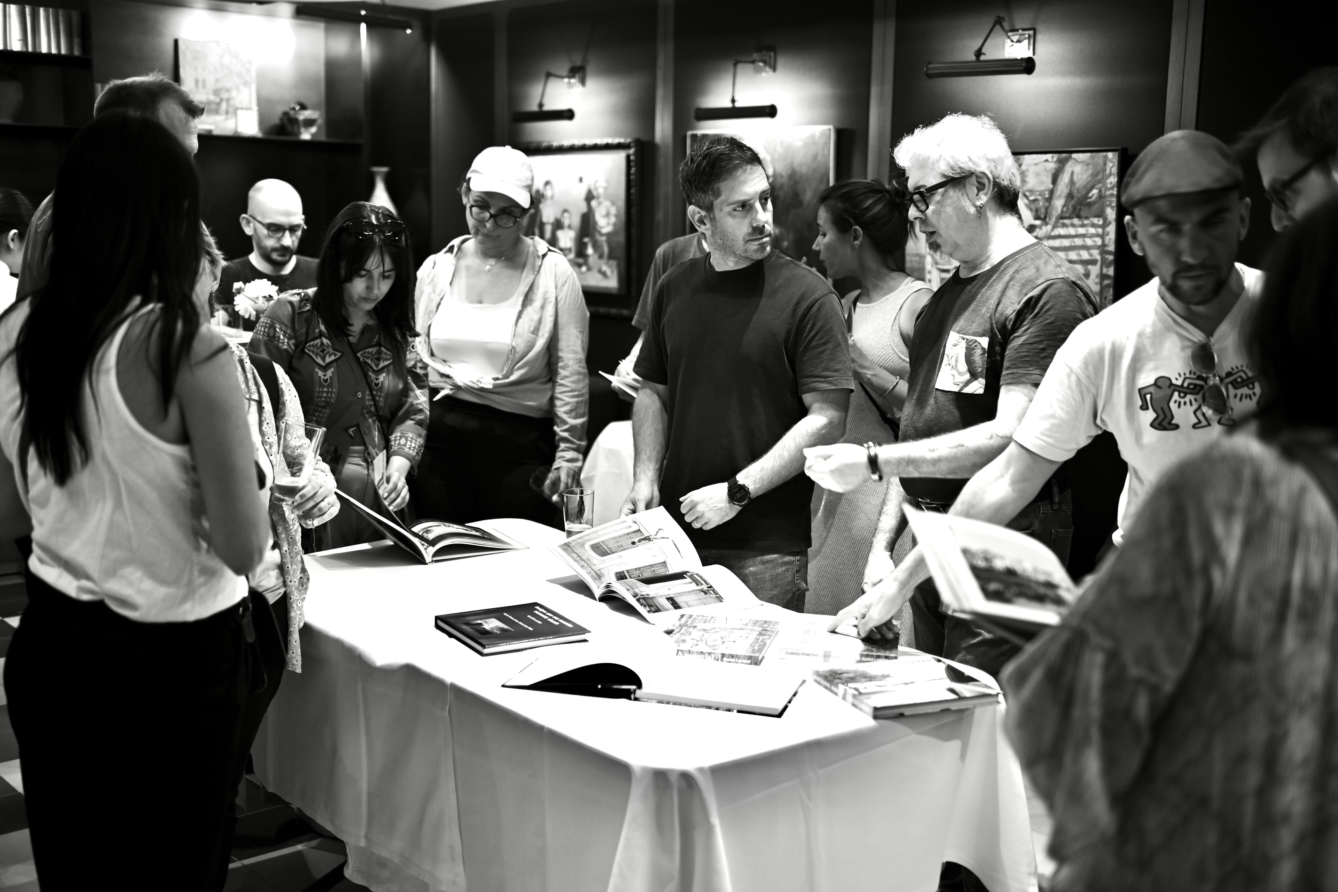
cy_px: 446
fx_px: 1487
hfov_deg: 48.5
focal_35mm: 40
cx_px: 669
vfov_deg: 33.4
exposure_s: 1/100
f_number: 2.2
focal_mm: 40
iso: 400
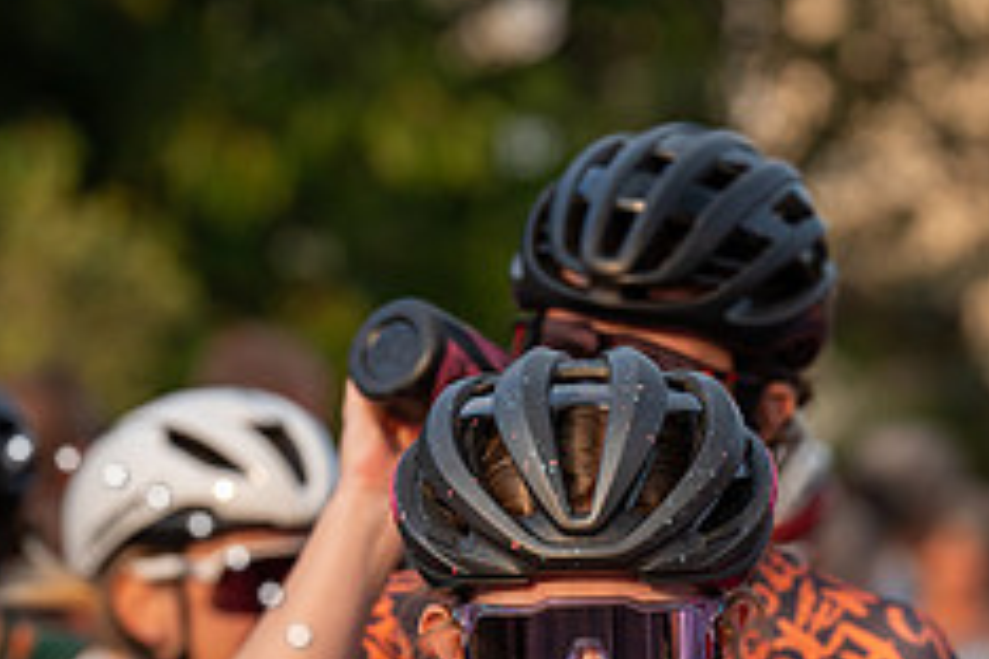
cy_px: 615
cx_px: 626
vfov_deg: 3.0
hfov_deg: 4.4
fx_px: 12774
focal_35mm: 465
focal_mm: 188
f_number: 5
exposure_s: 1/1250
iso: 500
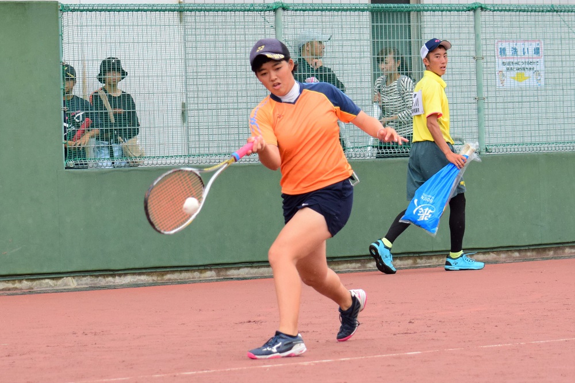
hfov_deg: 18.9
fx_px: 1724
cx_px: 288
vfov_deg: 12.7
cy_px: 192
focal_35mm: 108
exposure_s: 1/2000
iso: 1000
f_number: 4.5
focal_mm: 72
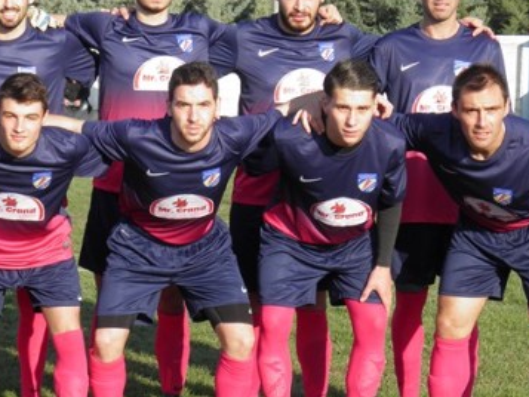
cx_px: 116
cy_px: 149
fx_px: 2064
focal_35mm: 135
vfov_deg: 11.0
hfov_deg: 14.5
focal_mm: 13.2
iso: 50
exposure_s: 1/200
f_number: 5.5
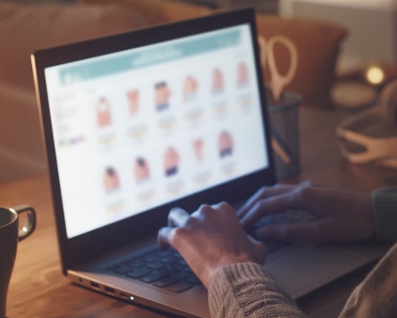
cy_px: 69
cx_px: 284
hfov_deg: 19.7
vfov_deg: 15.8
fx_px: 1139
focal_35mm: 97
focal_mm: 50
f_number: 3.5
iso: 160
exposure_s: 1/40
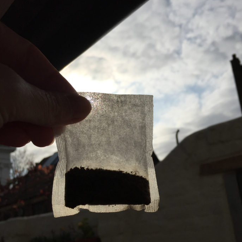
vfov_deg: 46.8
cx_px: 123
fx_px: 277
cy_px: 153
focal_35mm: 35
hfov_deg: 47.2
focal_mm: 4.15
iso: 32
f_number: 2.2
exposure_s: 1/13333
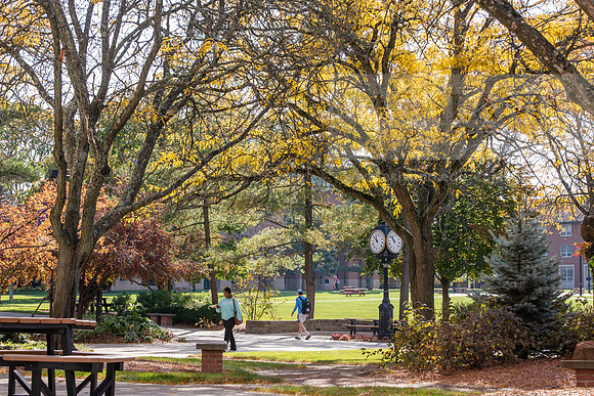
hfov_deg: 23.6
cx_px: 297
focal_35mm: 86
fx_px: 1419
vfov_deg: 15.9
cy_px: 198
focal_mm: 86
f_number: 8
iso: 250
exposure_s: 1/200
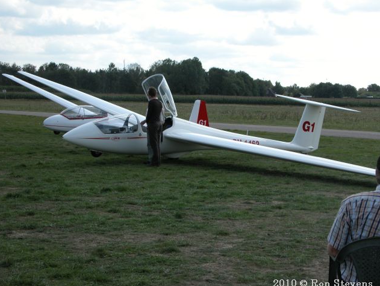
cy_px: 144
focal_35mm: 75
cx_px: 189
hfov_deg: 26.0
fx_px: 824
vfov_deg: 19.7
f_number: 6
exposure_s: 1/295
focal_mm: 18.8
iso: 100
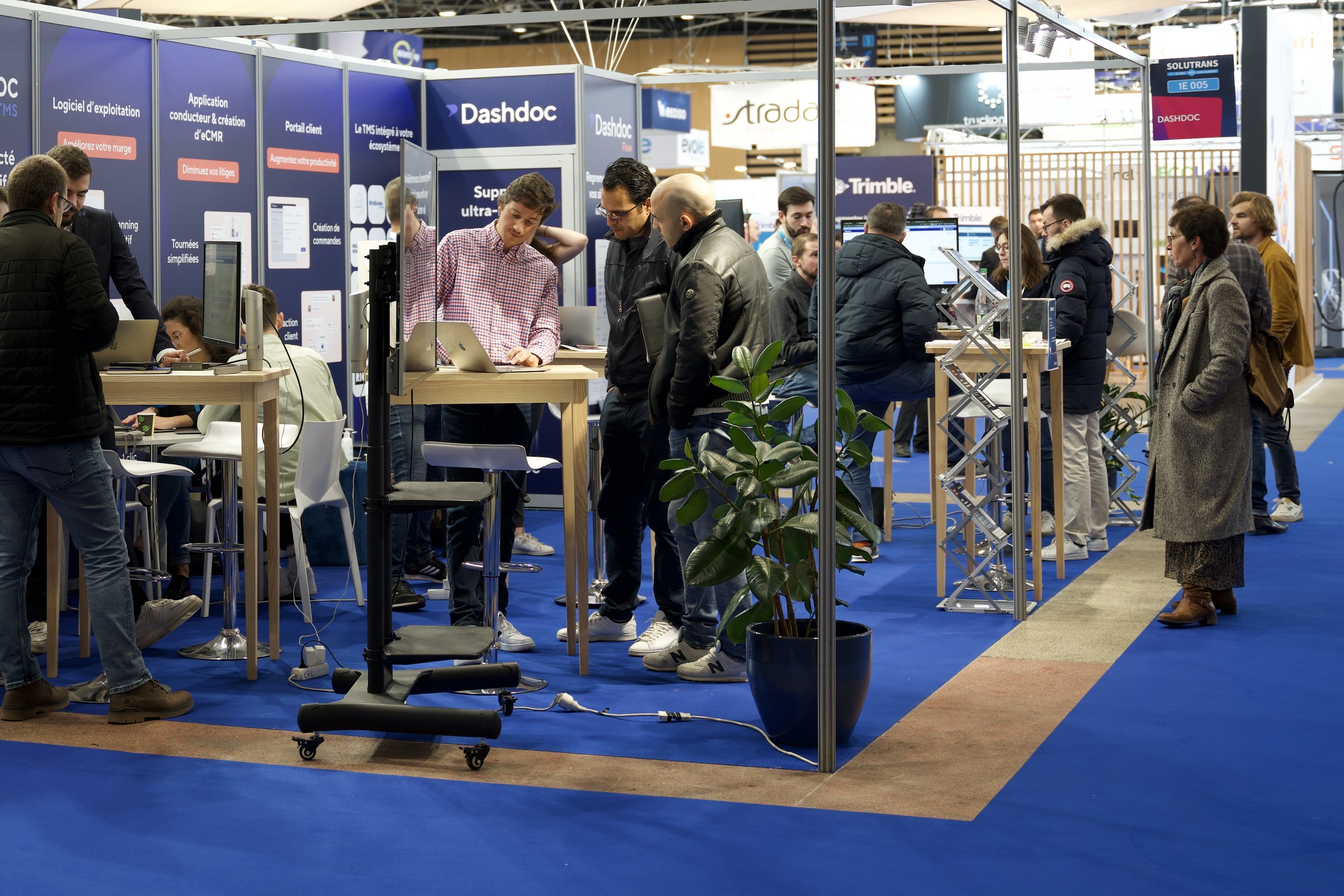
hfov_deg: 32.0
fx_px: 2337
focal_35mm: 63
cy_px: 225
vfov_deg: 21.5
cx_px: 529
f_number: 2.8
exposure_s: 1/50
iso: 320
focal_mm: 41.4
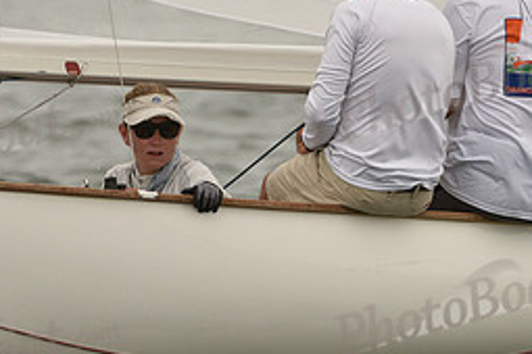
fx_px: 9753
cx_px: 229
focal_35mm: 660
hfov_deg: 3.1
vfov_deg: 2.1
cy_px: 224
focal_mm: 290
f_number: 5
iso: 320
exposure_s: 1/1250
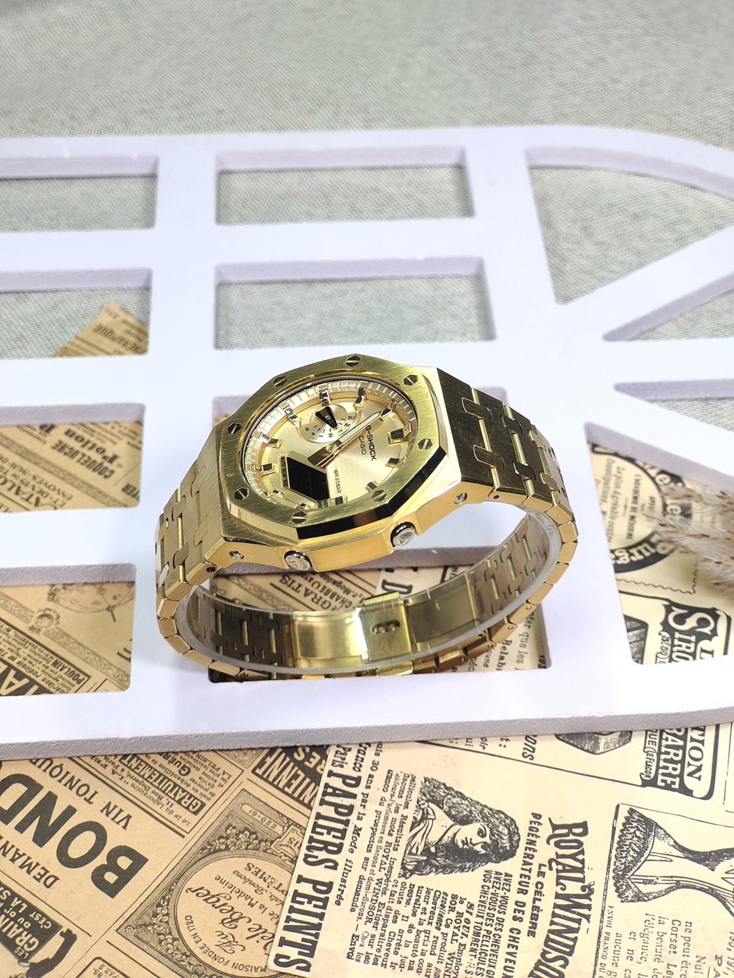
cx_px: 367
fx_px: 1414
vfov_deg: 38.2
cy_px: 489
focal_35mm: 50
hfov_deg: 29.1
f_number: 2.08
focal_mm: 7.55
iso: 74
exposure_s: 1/100
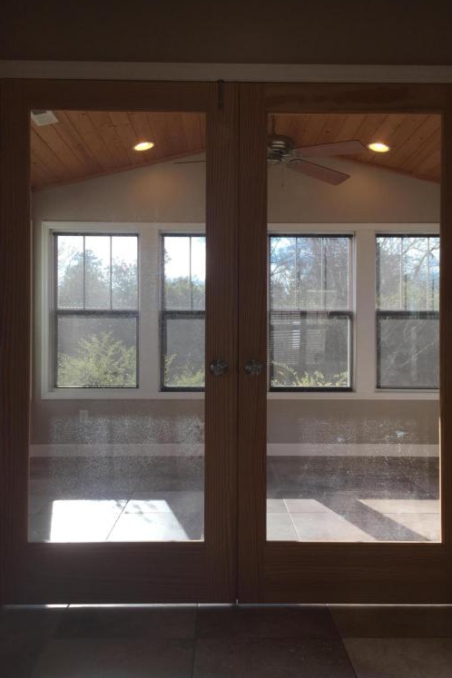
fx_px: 584
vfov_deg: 60.3
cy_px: 339
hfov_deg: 42.3
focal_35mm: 31
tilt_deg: +1.5
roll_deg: -0.3
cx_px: 230
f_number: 2.2
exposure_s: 1/246
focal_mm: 4.15
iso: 25
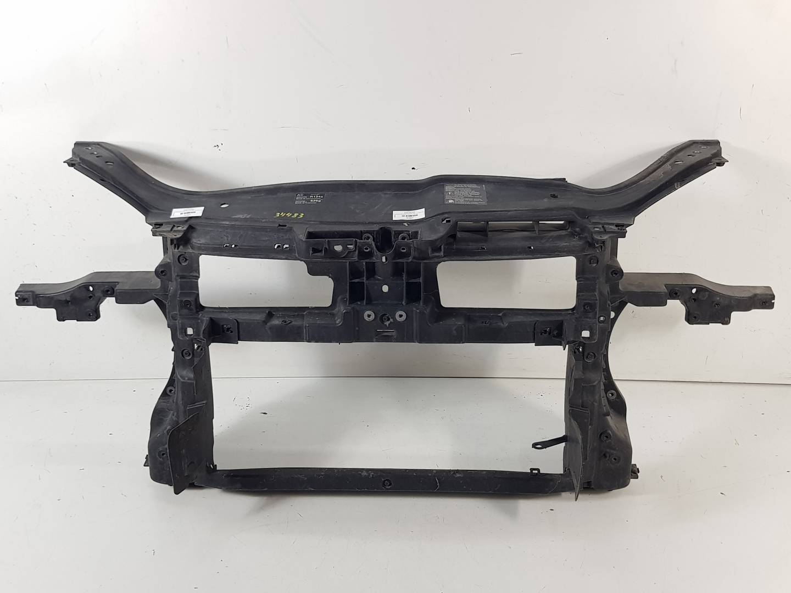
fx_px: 594
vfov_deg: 53.1
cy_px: 296
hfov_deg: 67.3
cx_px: 396
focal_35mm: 26
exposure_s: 1/100
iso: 80
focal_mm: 4.2
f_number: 1.7
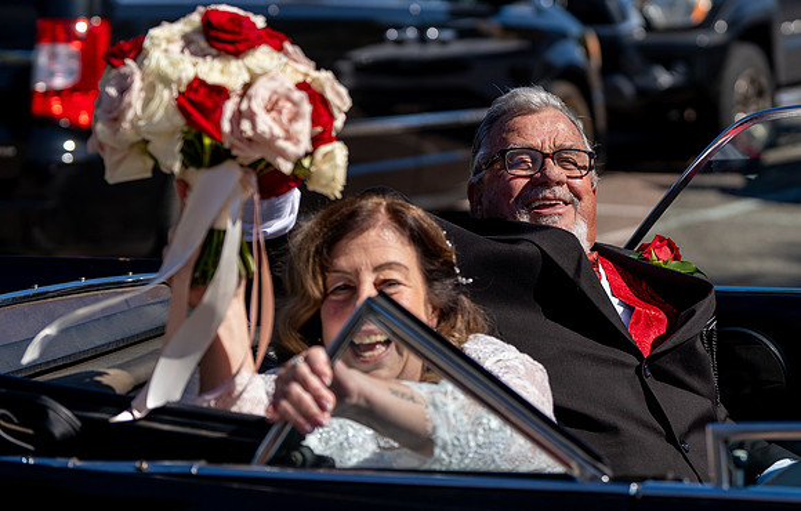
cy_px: 81
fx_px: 2829
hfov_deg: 16.1
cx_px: 478
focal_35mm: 129
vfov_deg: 10.3
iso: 100
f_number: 3.2
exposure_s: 1/2000
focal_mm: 79
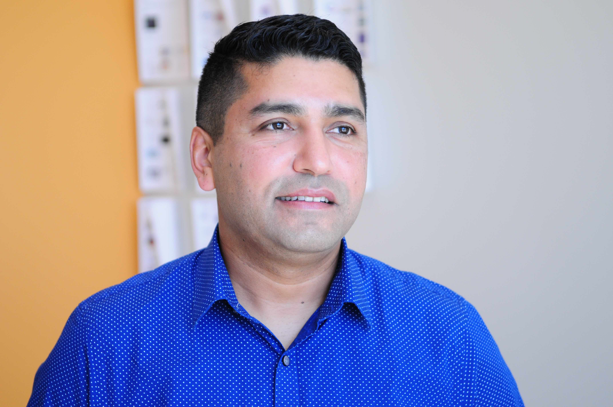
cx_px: 306
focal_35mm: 82
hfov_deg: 24.6
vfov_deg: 16.5
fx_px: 1403
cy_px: 204
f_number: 2.8
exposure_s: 1/60
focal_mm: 55
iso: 400
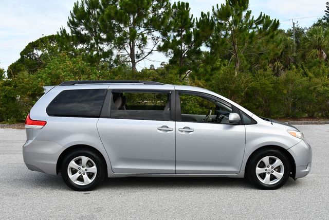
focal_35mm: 36
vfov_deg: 36.9
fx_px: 329
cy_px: 110
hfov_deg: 53.1
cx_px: 164
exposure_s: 1/250
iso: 200
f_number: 8
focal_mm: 18
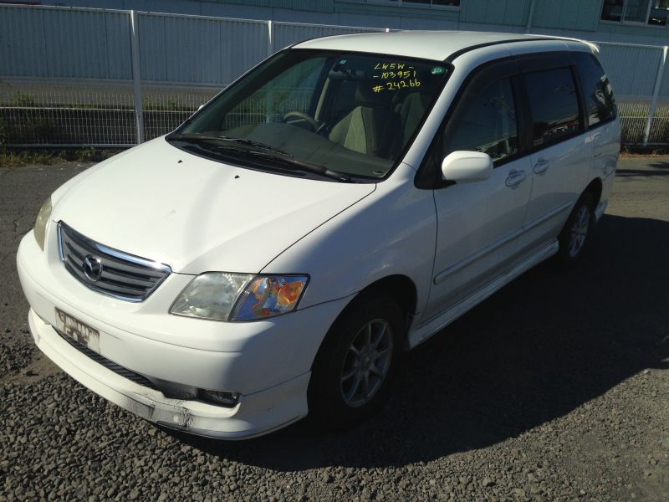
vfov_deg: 42.9
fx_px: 638
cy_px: 251
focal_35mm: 33
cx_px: 334
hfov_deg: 55.4
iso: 50
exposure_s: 1/3623
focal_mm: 4.12
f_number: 2.4
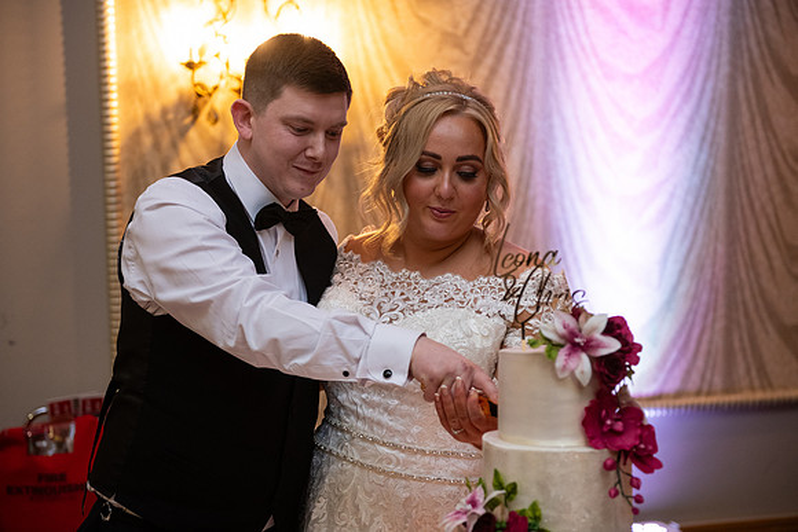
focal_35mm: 62
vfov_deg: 21.9
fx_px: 1375
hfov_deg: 32.4
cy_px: 266
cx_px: 399
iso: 1250
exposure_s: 1/160
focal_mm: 62
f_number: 3.5
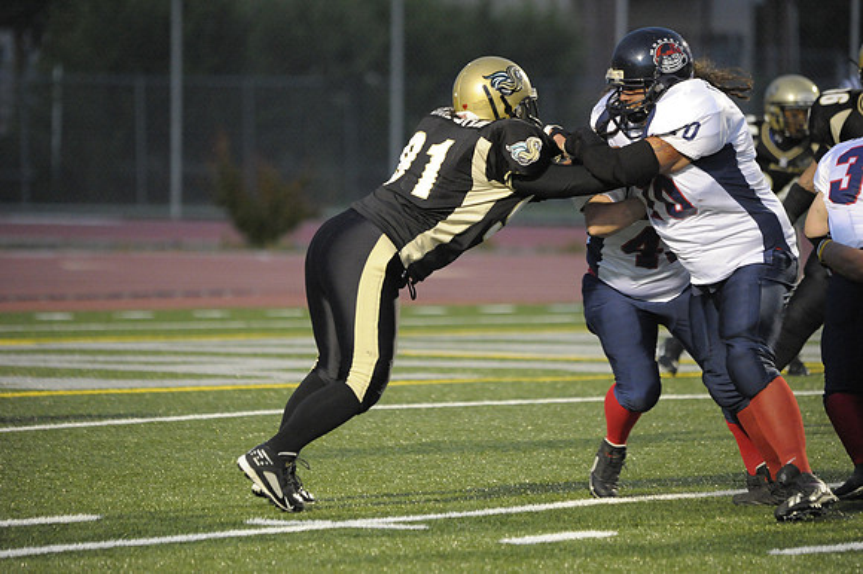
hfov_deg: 4.6
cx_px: 432
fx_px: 10781
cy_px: 287
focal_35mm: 450
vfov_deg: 3.1
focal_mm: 450
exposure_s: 1/500
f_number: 6.3
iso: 12800
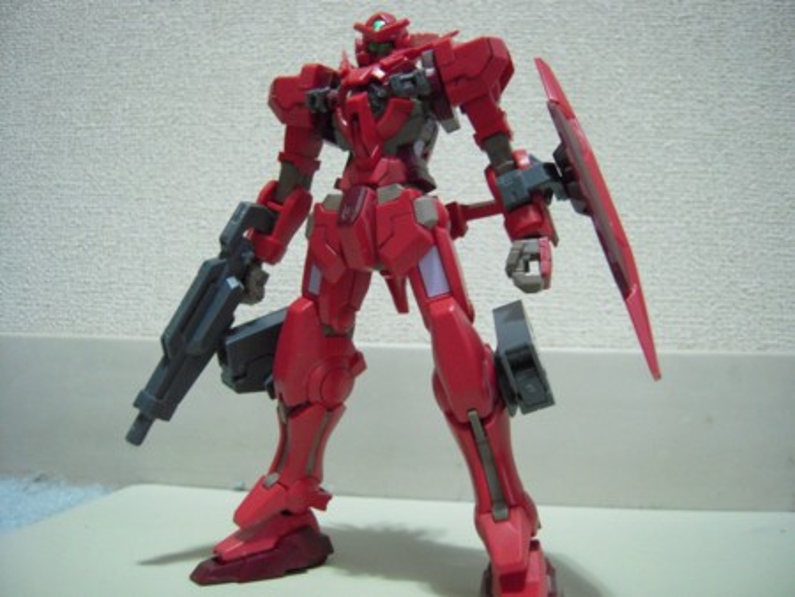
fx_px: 643
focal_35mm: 28
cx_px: 398
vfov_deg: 49.8
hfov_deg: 63.4
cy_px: 298
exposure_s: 1/6
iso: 800
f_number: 2.7
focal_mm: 5
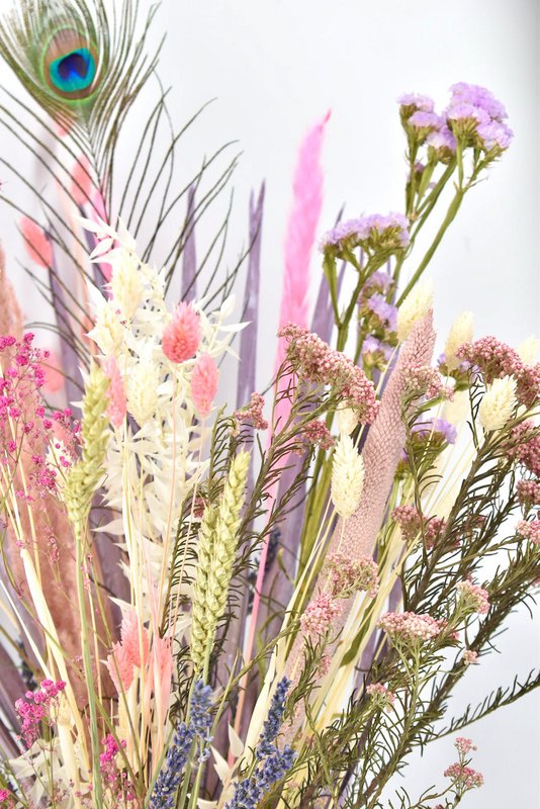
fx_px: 1855
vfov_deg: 24.6
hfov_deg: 16.6
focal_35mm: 82
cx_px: 270
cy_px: 404
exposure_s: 1/100
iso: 320
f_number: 5.6
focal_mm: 55
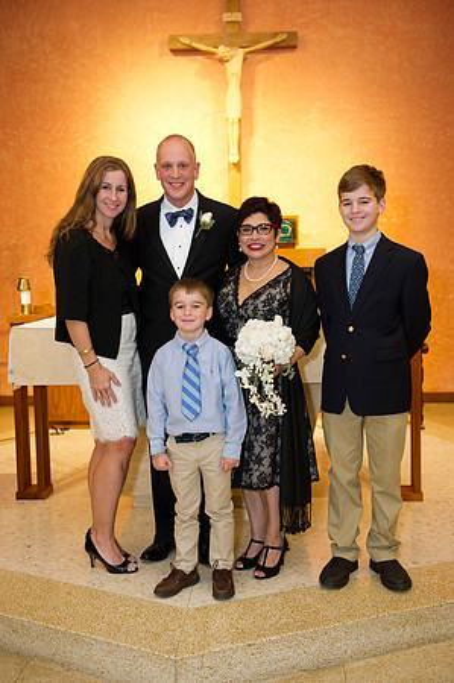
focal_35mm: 38
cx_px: 227
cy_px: 342
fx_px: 720
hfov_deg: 35.0
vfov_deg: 50.7
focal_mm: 38
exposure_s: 1/160
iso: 1600
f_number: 4
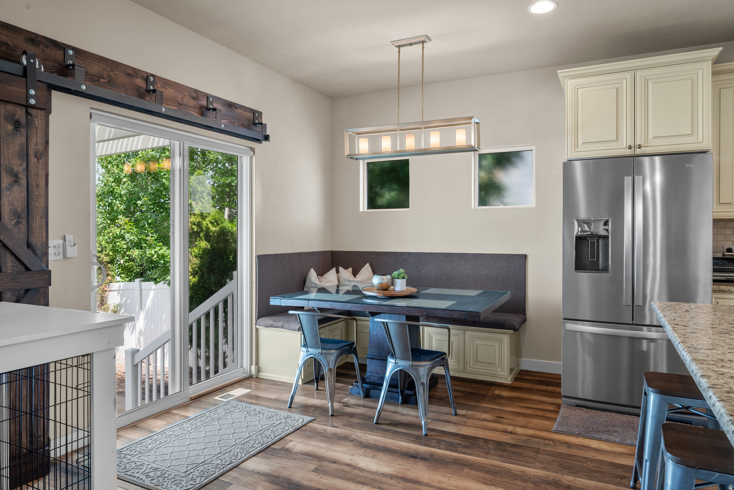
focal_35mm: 22
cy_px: 245
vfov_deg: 56.2
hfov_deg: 77.3
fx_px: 459
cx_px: 367
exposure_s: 1/5
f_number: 8
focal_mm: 22.5
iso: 500
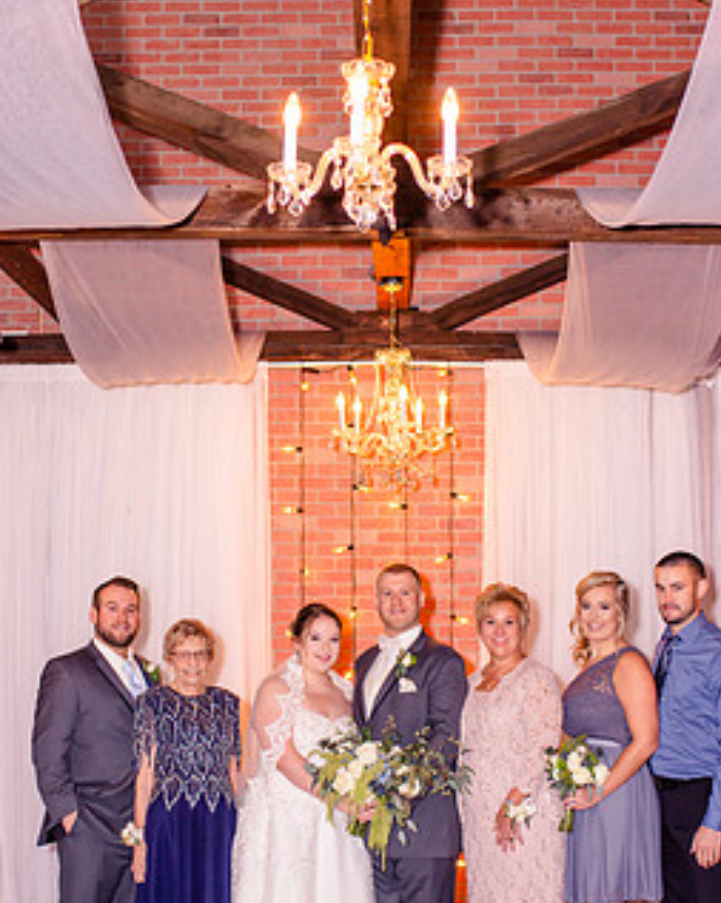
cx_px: 379
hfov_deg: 21.8
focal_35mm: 70
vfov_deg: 27.1
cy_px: 510
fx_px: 1870
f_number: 2.5
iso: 200
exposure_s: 1/200
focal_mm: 35
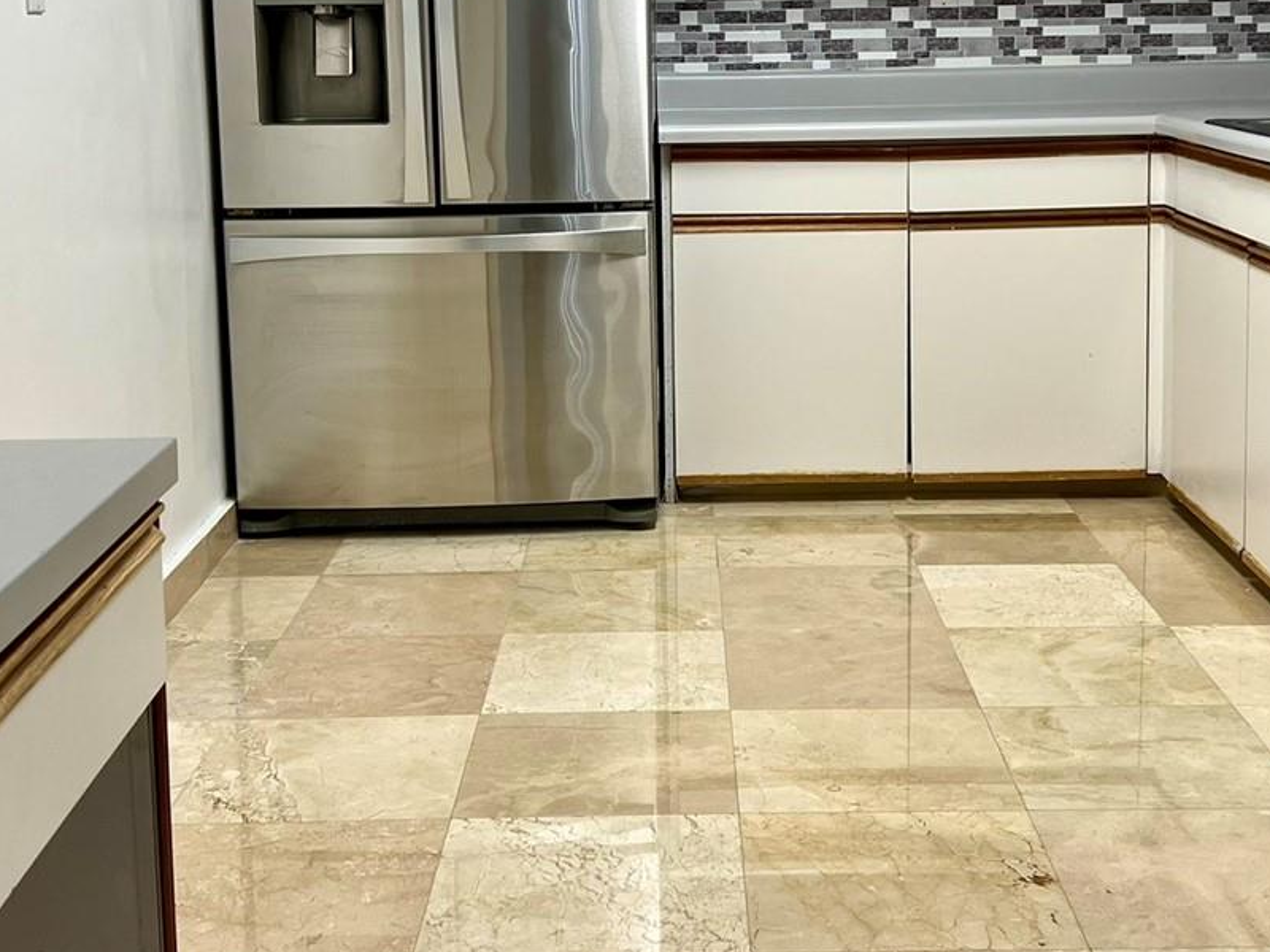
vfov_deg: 27.8
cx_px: 683
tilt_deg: -8.1
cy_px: 297
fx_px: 1908
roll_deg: +1.1
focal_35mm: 52
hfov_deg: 36.8
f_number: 1.5
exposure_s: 1/60
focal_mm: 5.7
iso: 80
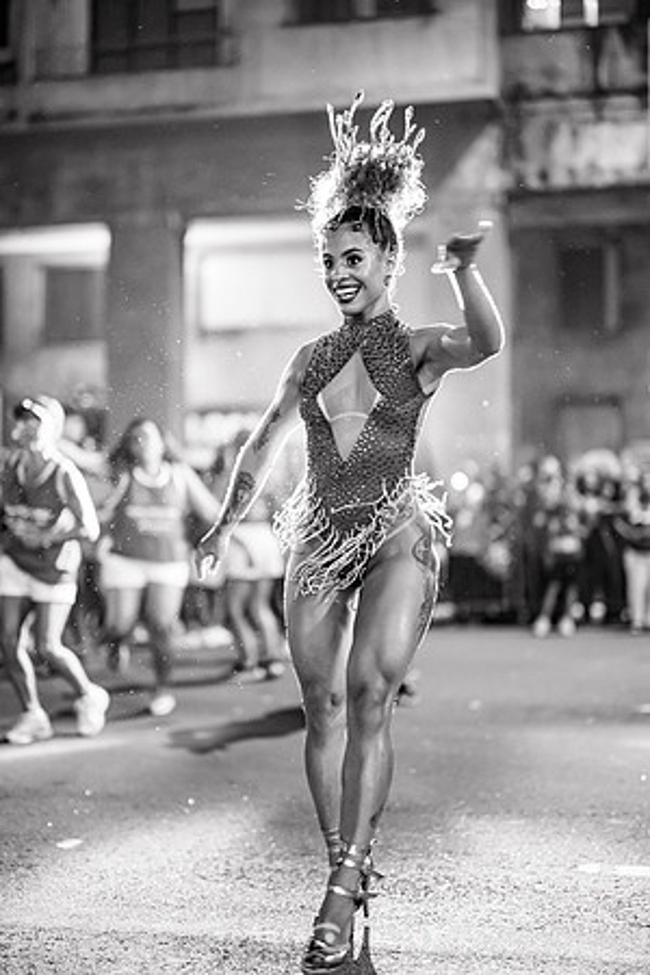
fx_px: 1354
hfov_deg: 27.0
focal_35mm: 50
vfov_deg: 39.6
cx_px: 325
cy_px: 488
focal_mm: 50
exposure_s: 1/320
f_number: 1.2
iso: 2000
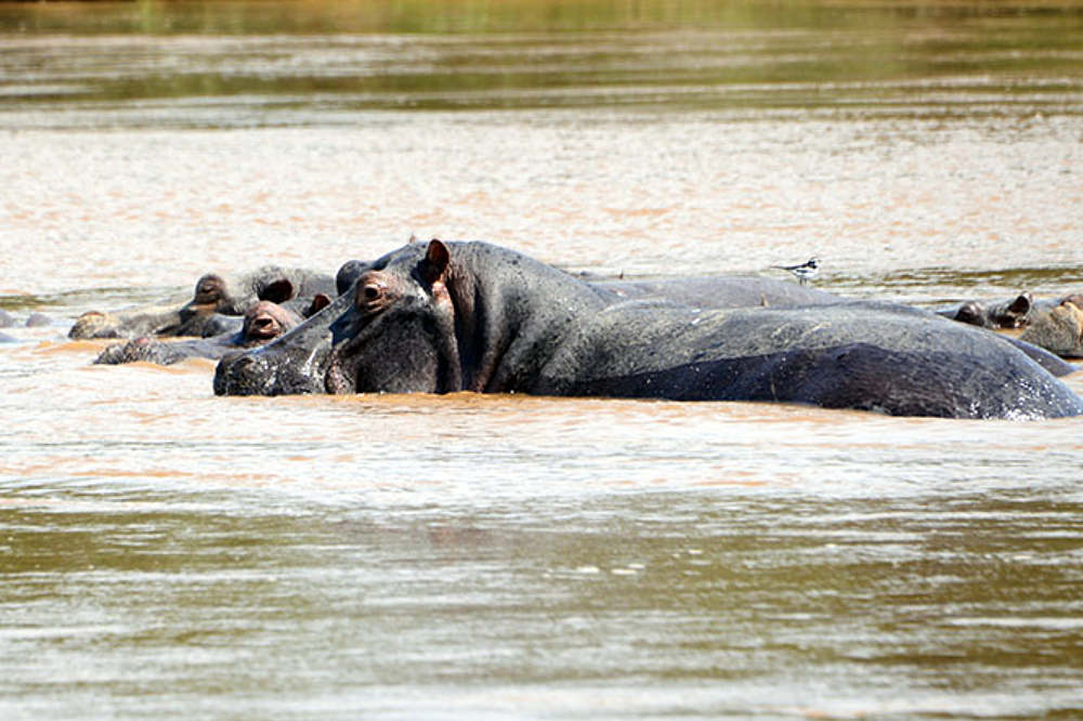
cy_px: 360
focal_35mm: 300
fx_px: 9022
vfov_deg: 4.6
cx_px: 542
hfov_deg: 6.9
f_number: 5.6
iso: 320
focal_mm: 300
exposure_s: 1/1000
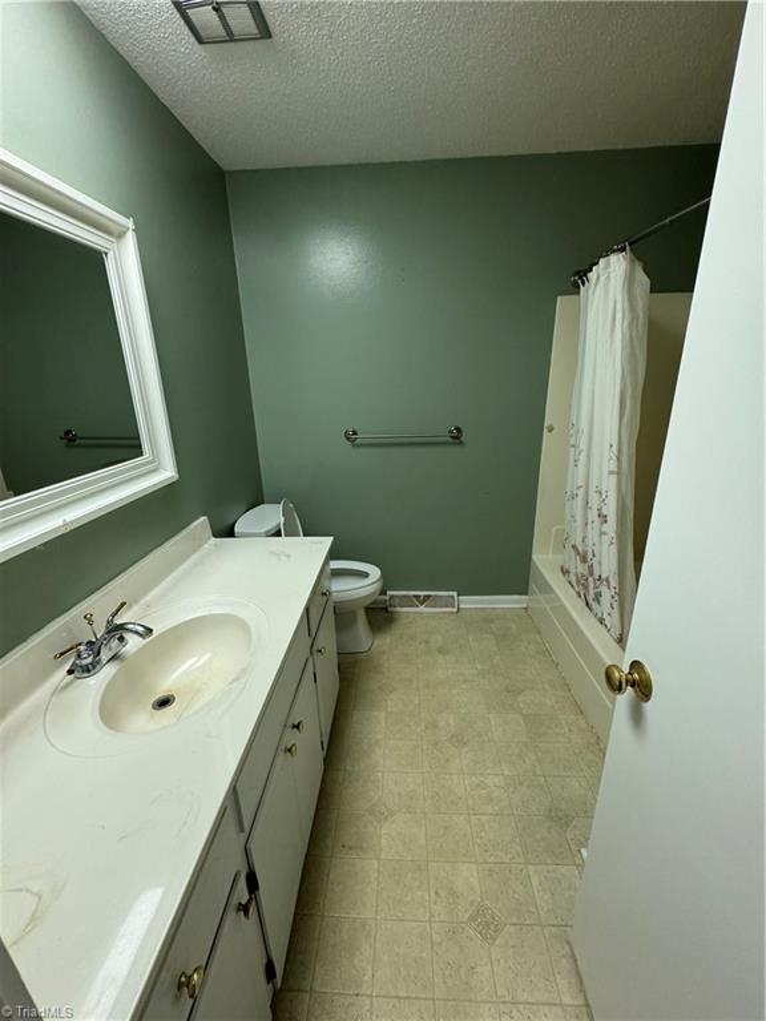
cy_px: 510
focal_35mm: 14
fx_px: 413
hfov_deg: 85.7
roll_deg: +2.6
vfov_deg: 102.1
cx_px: 383
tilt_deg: -18.0
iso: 250
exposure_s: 1/120
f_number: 2.2
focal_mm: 2.22
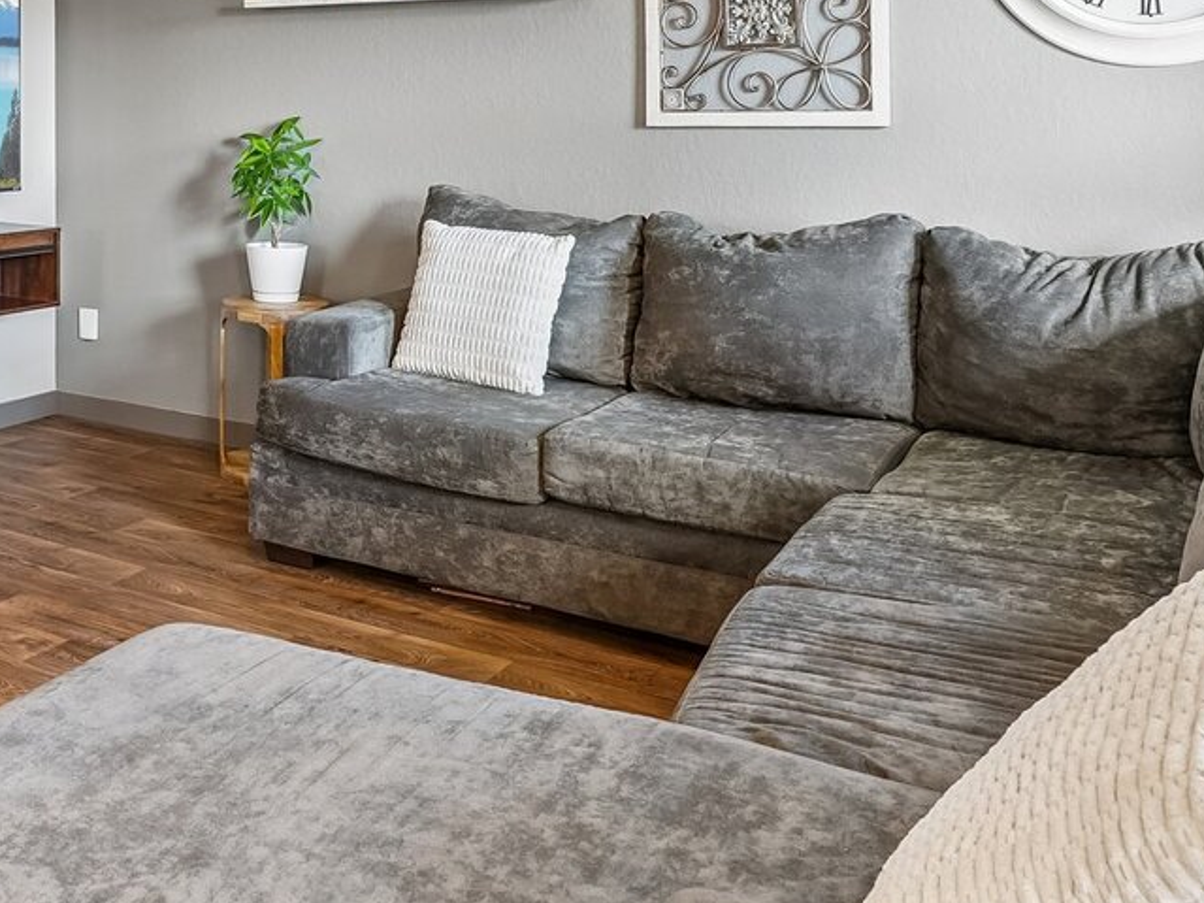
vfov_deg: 34.8
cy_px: 100
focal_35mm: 39
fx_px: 1356
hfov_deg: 43.4
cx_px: 104
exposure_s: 1/5
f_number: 8
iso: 400
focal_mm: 16
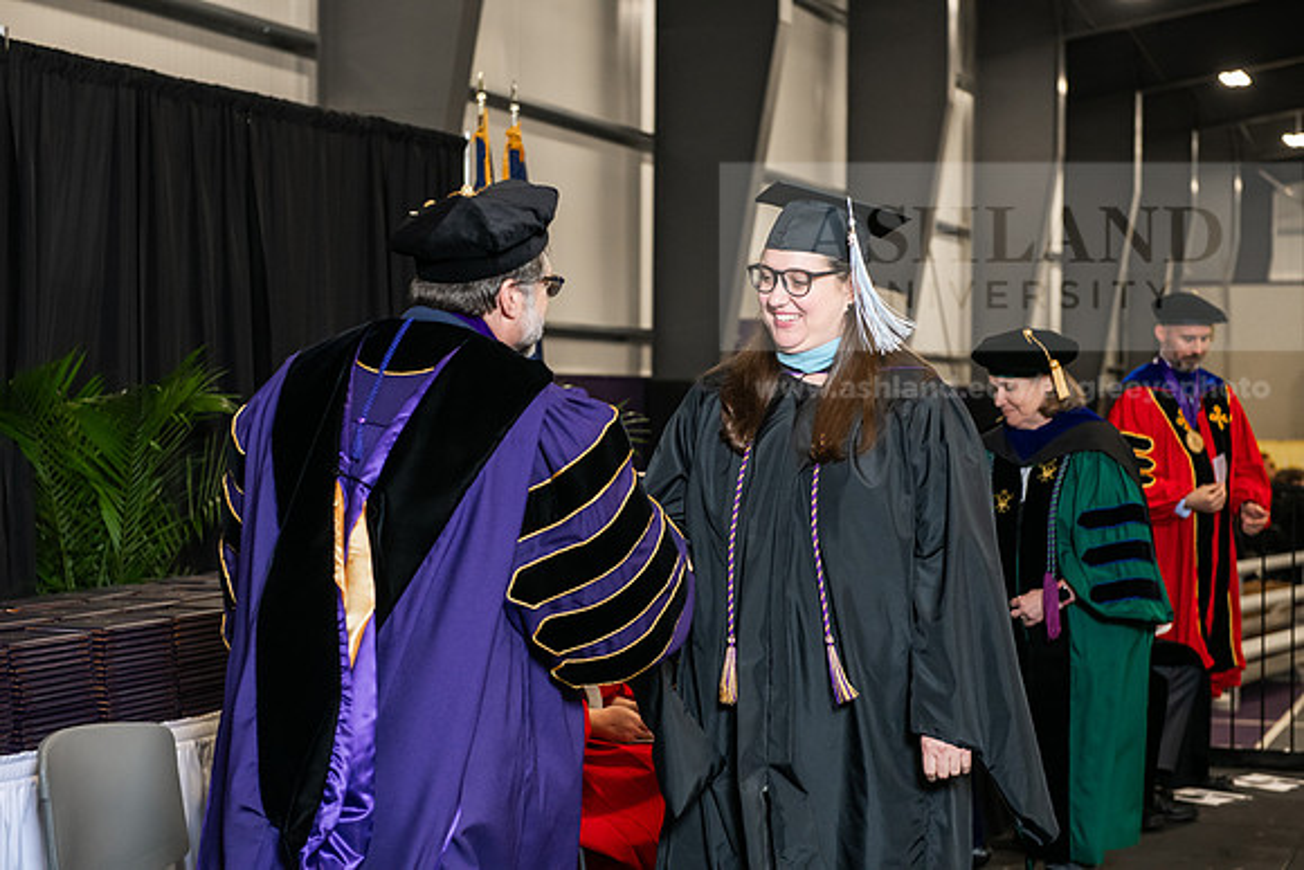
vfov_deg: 19.5
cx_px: 652
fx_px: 2536
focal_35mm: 70
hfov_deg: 28.8
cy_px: 435
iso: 2000
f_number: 5
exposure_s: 1/200
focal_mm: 70
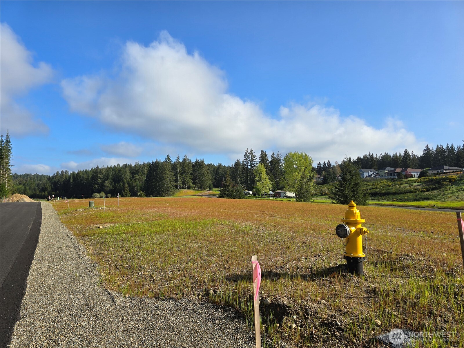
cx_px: 232
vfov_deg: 58.9
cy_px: 174
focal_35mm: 23
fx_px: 308
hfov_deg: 73.9
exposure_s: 1/719
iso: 12
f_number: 1.7
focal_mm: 6.3
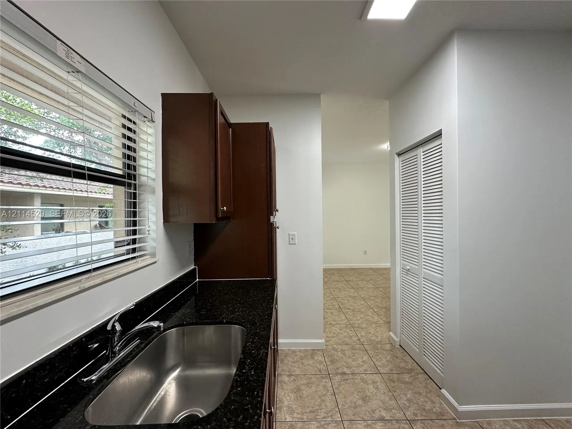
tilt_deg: -1.4
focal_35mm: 14
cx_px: 286
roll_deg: +0.9
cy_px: 214
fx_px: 231
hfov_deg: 102.1
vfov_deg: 85.7
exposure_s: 1/120
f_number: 2.2
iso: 250
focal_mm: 2.22
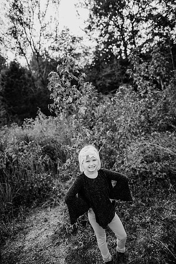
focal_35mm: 24
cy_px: 132
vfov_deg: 73.7
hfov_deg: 53.1
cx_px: 88
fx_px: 176
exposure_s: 1/1000
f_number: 2.5
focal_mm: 24
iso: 200
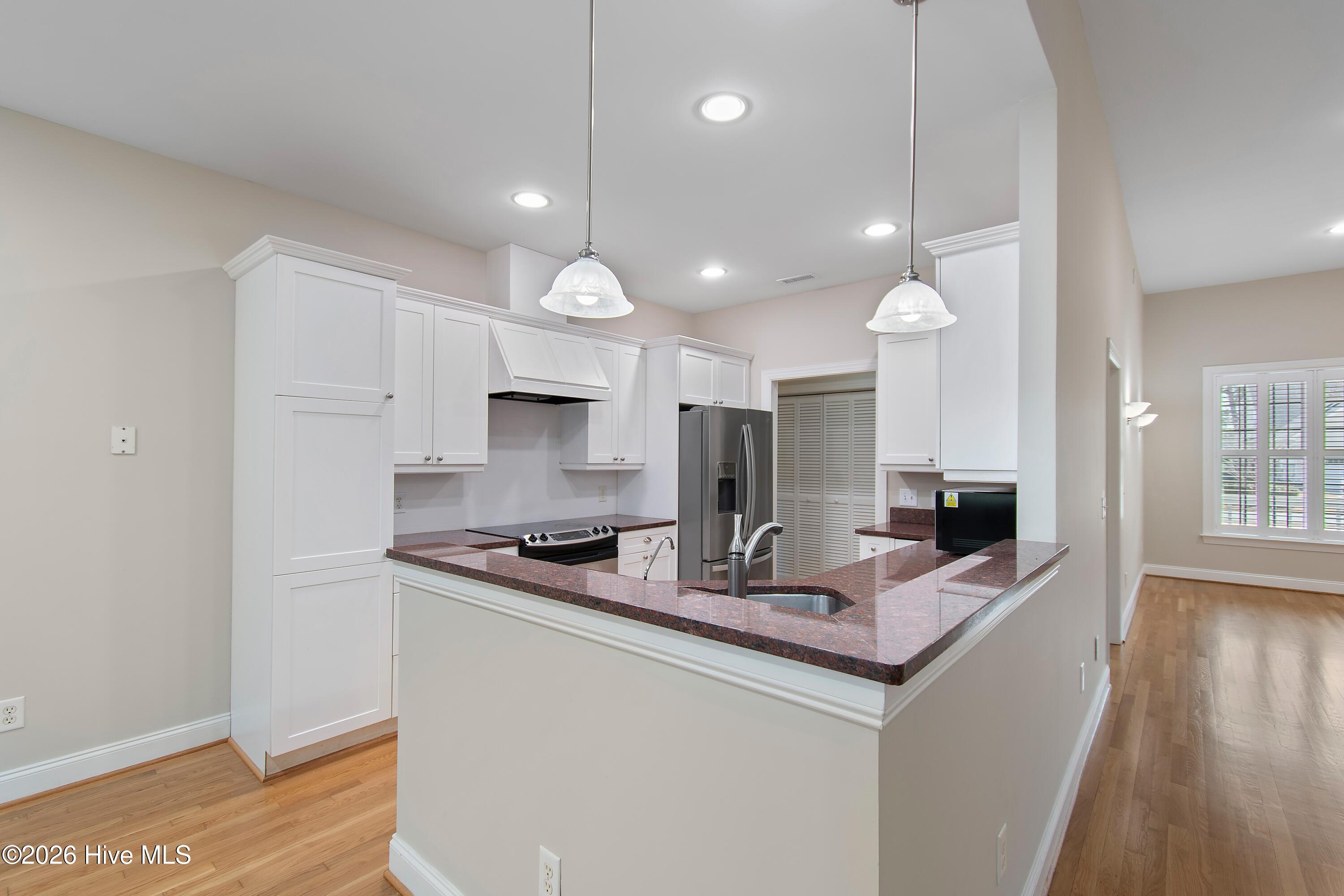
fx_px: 560
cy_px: 448
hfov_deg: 100.4
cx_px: 672
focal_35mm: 15
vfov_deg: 77.3
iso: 100
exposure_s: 1/6
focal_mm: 10
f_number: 4.5
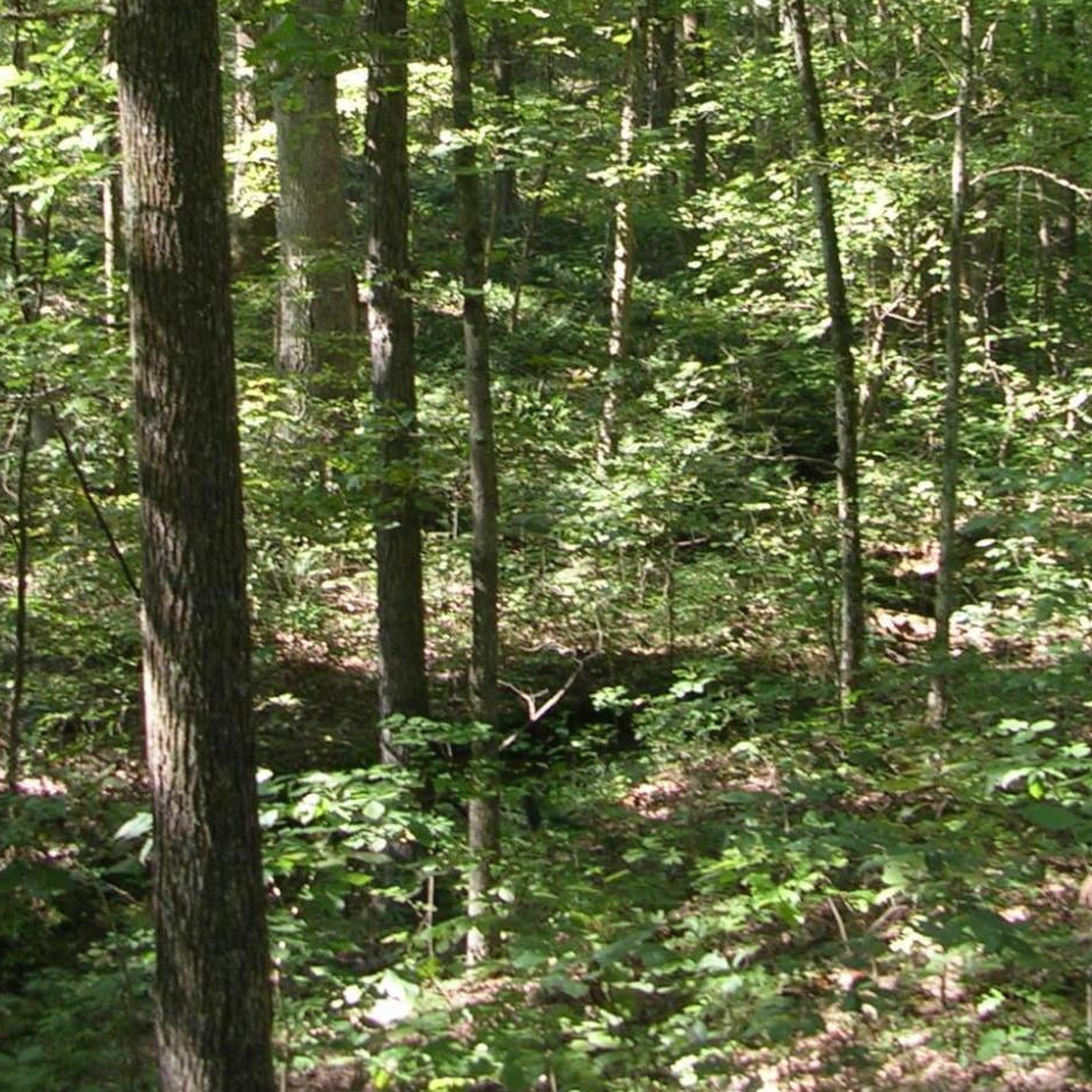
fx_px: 2570
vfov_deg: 23.4
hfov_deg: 24.0
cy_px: 112
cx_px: 549
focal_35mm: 72
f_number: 2.8
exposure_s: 1/35
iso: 50
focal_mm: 5.8
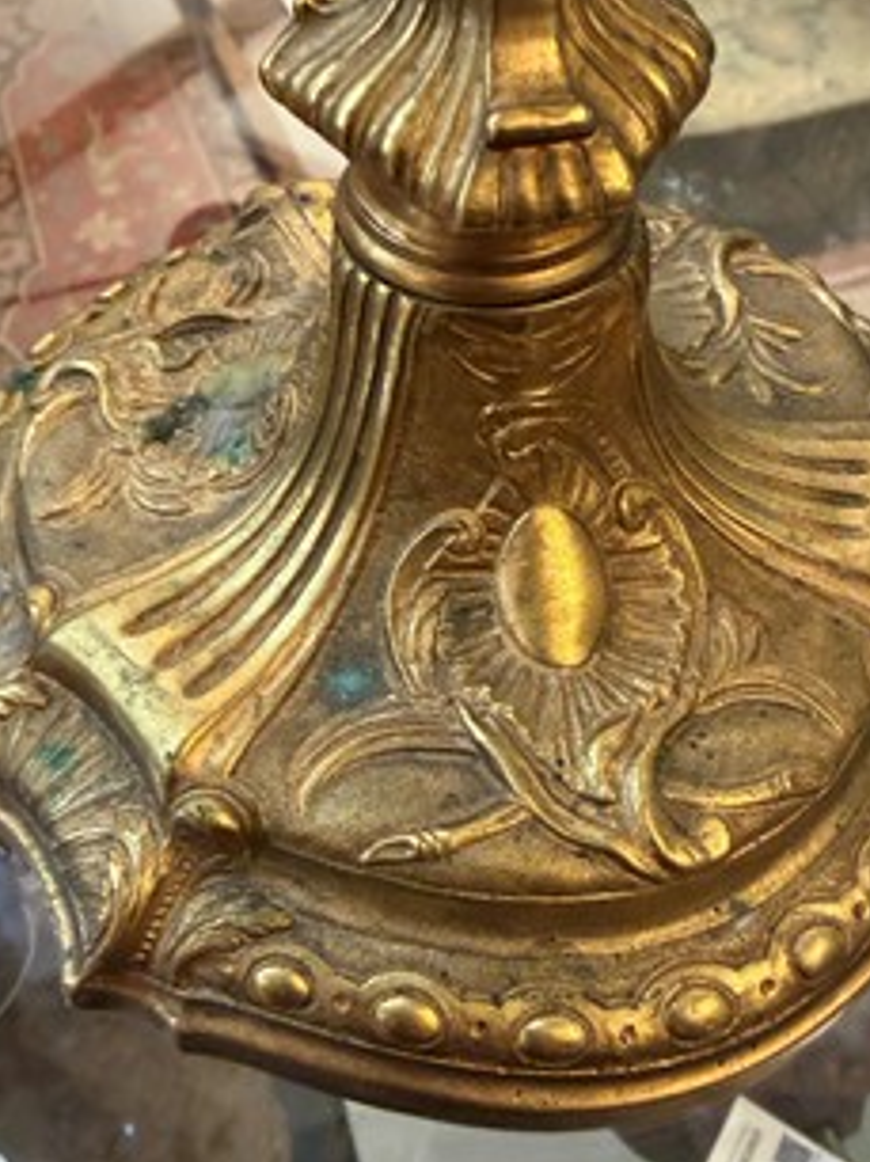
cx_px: 376
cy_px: 668
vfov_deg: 53.8
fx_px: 1141
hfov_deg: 41.7
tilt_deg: -50.3
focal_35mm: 34
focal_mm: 2.22
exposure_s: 1/50
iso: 400
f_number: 2.2
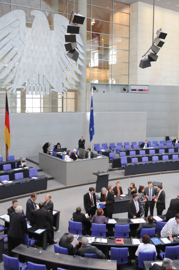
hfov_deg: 36.8
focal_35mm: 36
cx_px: 90
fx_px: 269
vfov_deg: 53.2
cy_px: 135
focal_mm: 24
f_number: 4.8
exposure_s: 1/180
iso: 3200
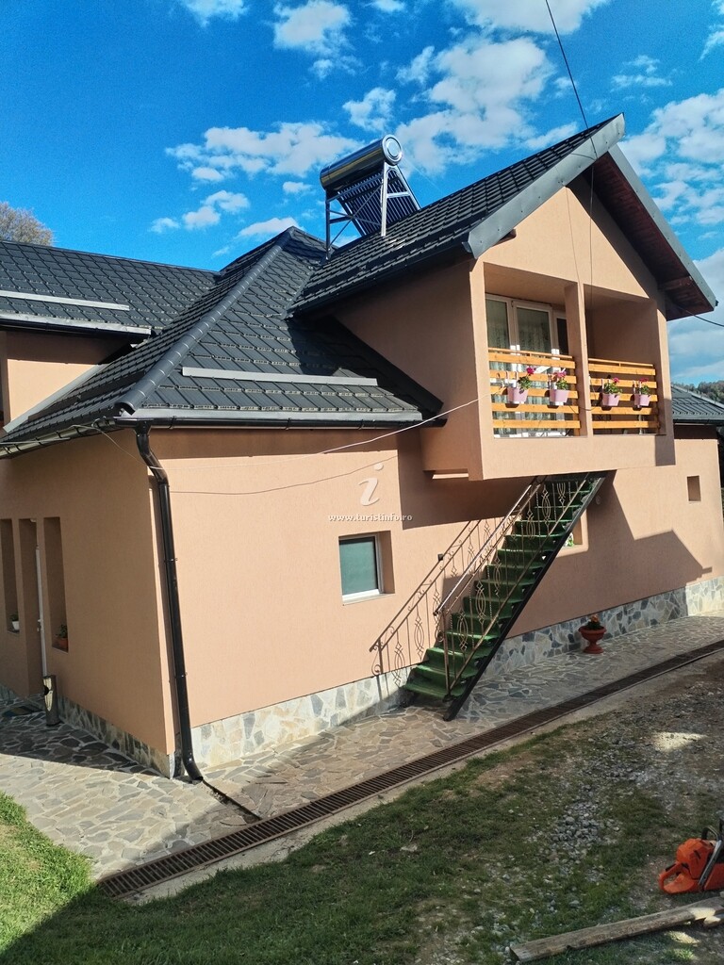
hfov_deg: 53.1
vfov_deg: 67.3
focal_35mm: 26
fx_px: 725
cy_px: 482
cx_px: 362
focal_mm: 4.75
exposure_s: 1/835
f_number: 1.8
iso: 100
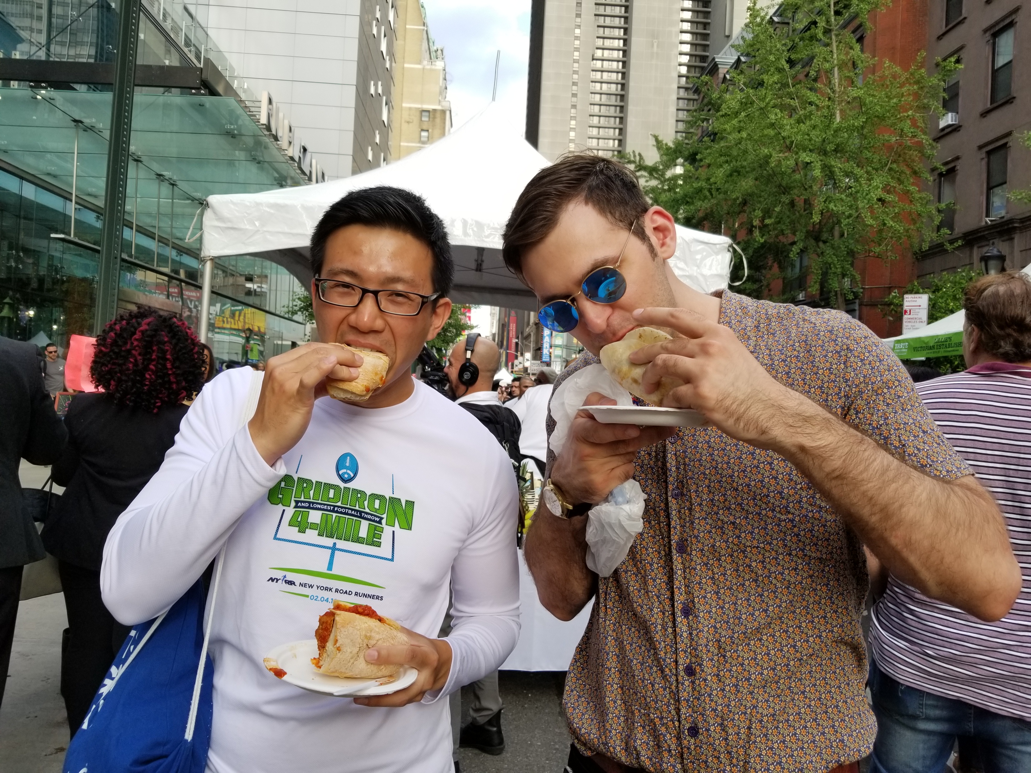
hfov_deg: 67.3
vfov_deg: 53.1
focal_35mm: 26
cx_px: 516
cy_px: 386
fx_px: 774
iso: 50
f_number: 1.7
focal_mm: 4.3
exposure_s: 1/449
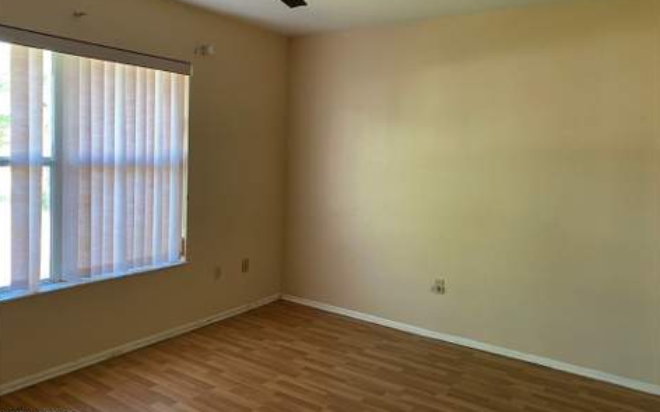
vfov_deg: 44.4
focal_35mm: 28
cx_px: 327
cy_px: 177
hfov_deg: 66.5
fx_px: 504
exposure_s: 1/85
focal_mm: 4.25
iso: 125
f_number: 1.8
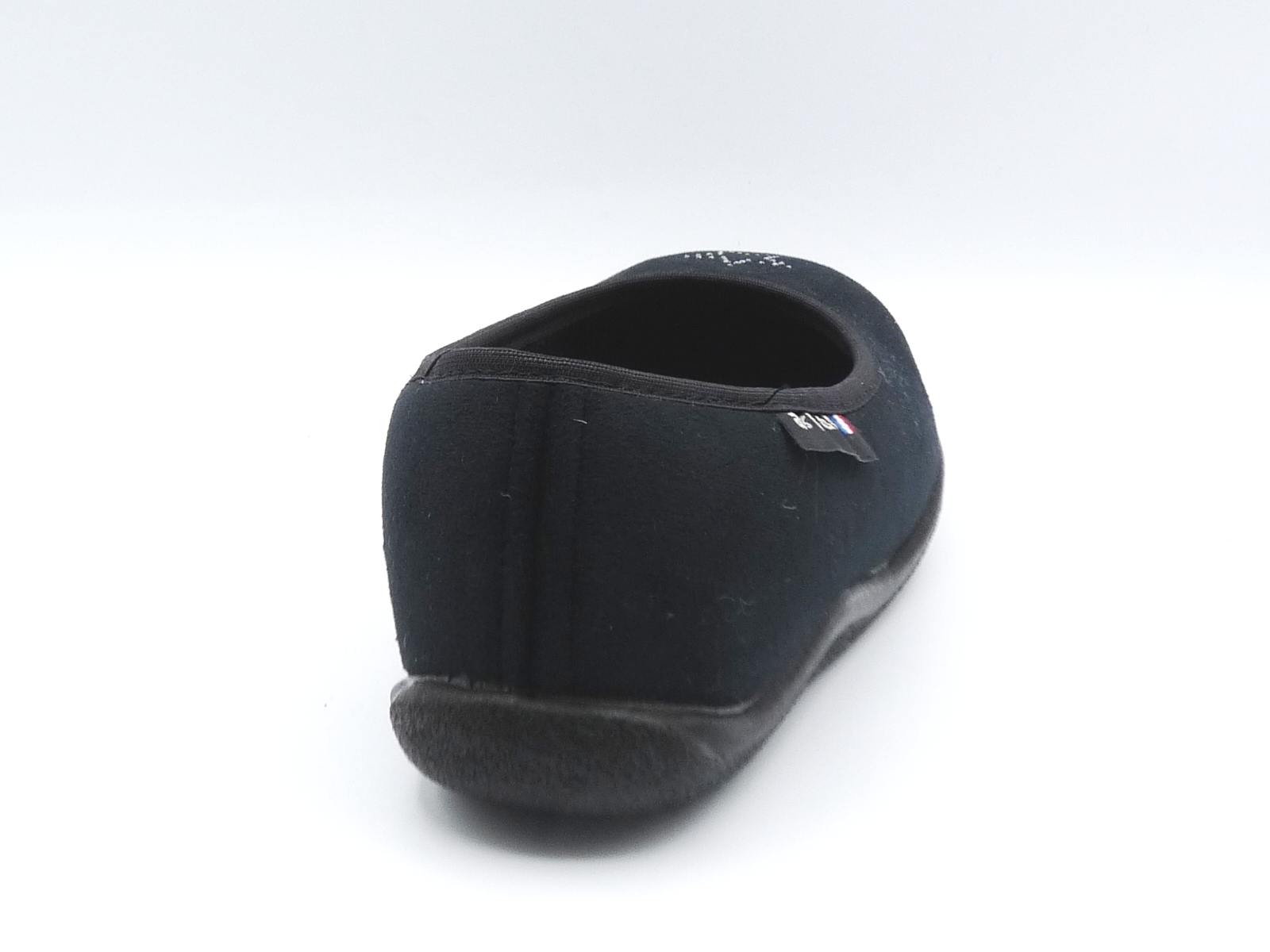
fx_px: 2128
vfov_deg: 25.2
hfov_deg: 33.2
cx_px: 635
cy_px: 476
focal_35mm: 58
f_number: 4
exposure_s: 1/160
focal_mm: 5.9
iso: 100
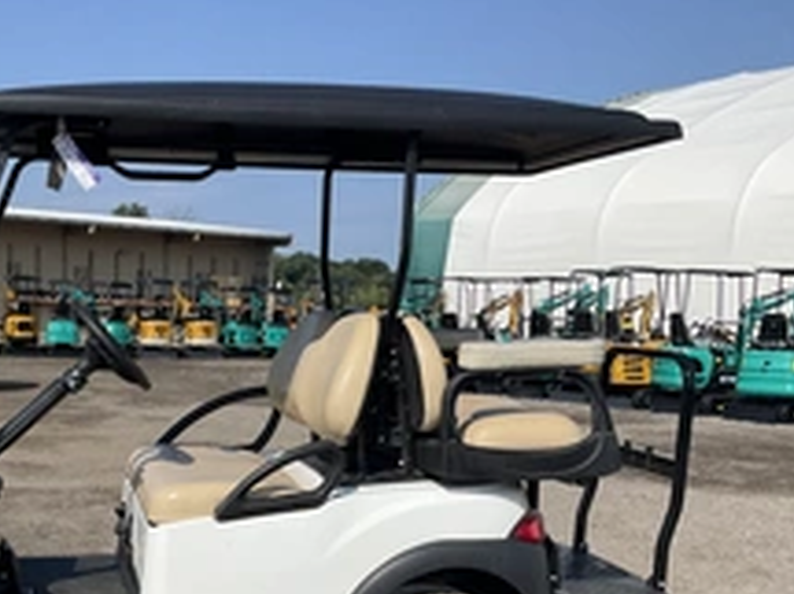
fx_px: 1238
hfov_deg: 35.2
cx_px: 266
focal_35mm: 54
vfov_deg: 26.5
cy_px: 476
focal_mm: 3
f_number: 1.8
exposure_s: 1/2667
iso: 25
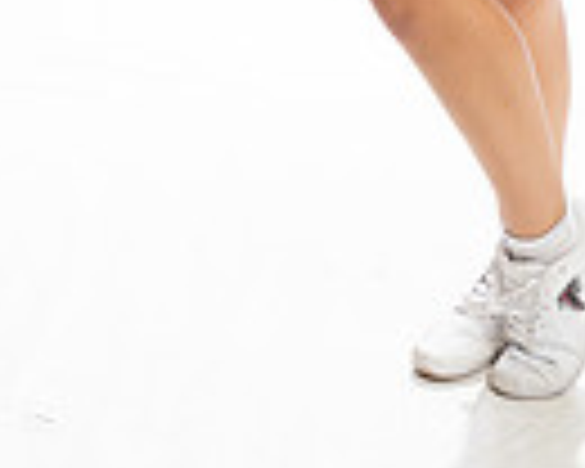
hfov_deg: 13.7
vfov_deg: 10.0
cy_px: -536
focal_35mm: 140
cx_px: 459
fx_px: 2424
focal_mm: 43
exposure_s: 1/250
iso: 800
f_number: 8
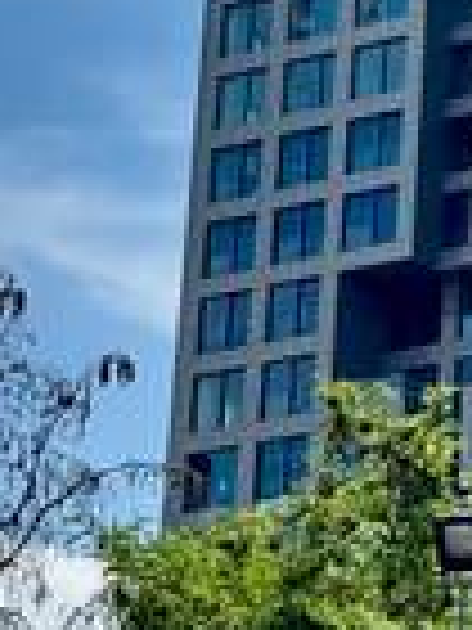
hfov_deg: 6.7
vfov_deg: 8.9
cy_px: -266
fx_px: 3982
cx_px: 715
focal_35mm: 219
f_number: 1.78
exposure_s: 1/1869
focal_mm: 6.76
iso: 64
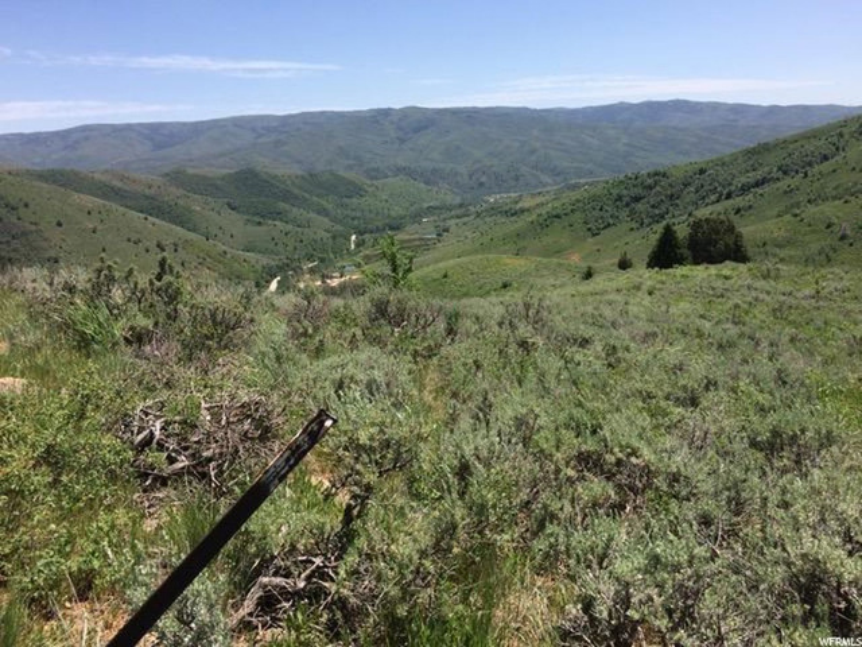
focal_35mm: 29
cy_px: 324
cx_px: 431
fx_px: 722
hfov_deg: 61.7
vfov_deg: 48.2
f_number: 2.2
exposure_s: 1/1953
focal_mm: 4.15
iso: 32
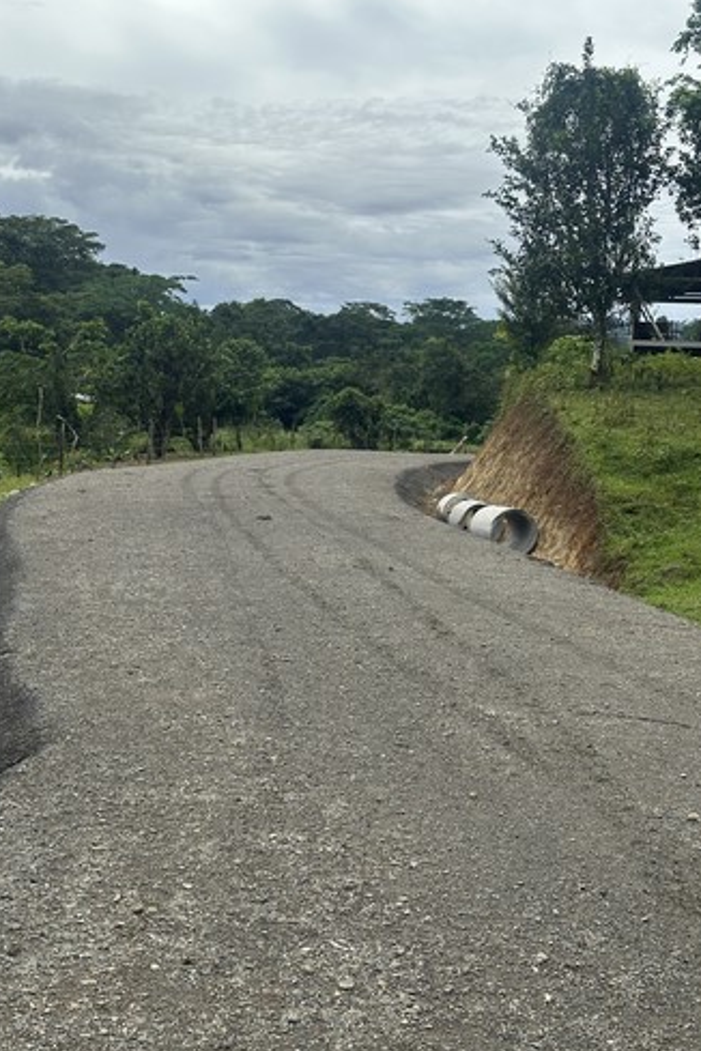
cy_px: 531
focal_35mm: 51
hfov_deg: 26.5
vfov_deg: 38.9
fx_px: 1490
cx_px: 345
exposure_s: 1/3731
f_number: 1.78
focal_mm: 6.86
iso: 64
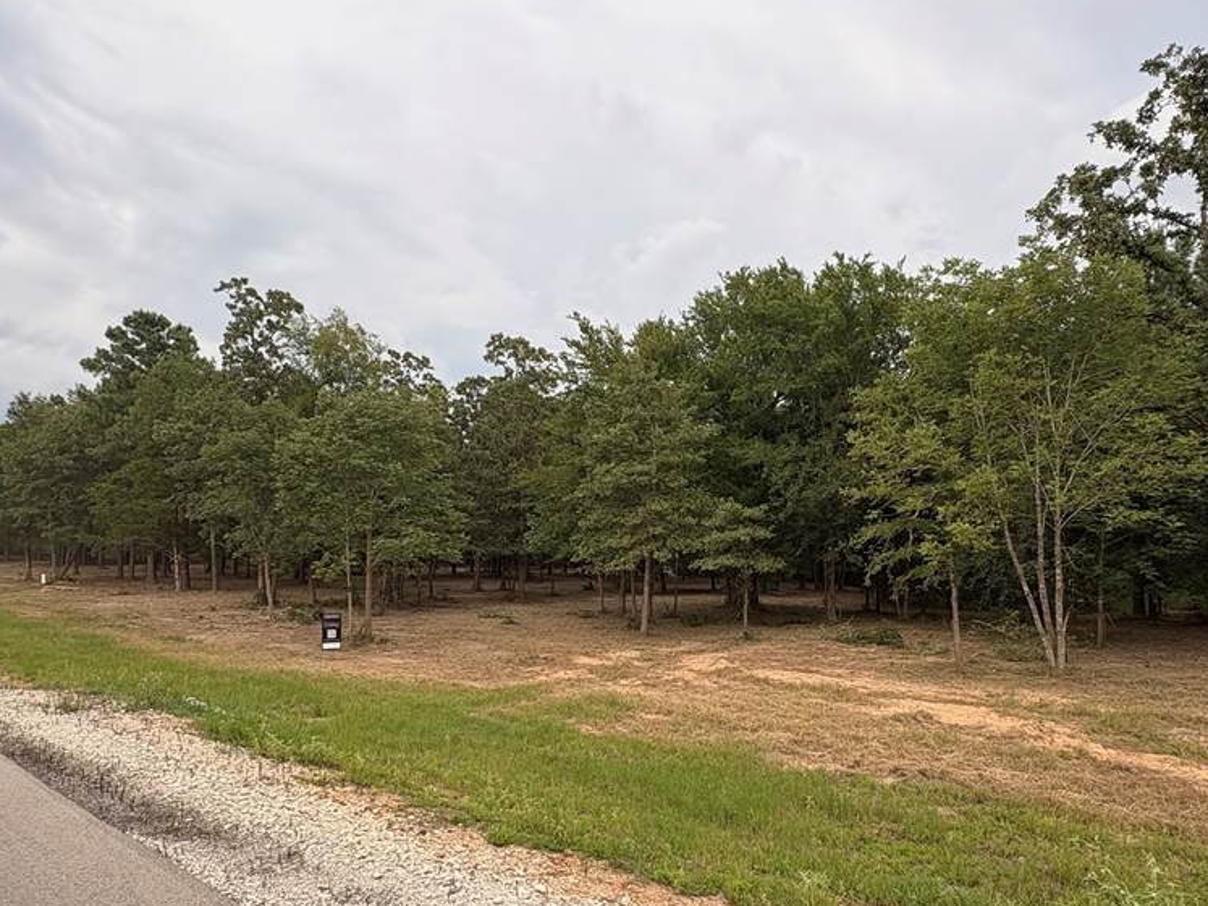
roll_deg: +1.3
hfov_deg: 71.5
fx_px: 837
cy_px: 524
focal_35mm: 24
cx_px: 657
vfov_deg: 56.5
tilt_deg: +2.8
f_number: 2.2
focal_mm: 2.22
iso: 40
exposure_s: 1/253
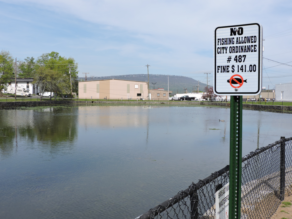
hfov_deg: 52.6
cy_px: 110
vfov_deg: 40.7
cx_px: 146
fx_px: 295
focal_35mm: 35
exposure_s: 1/1250
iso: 100
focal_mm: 6.2
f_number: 3.3
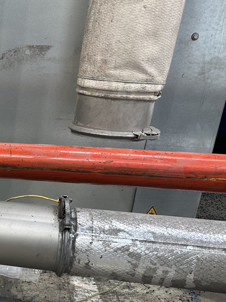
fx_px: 461
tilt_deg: -20.9
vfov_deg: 35.7
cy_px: 211
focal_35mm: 53
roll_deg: -1.0
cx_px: -95
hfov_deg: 23.2
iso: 160
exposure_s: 1/50
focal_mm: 6.86
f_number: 1.78
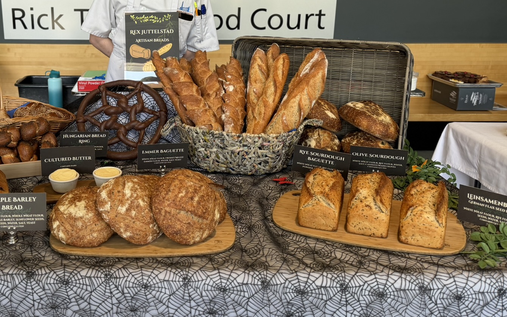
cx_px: 157
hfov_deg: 49.3
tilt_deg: -13.3
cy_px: 107
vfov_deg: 32.5
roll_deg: +0.0
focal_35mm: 39
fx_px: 539
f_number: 1.78
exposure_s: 1/120
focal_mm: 6.76
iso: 125
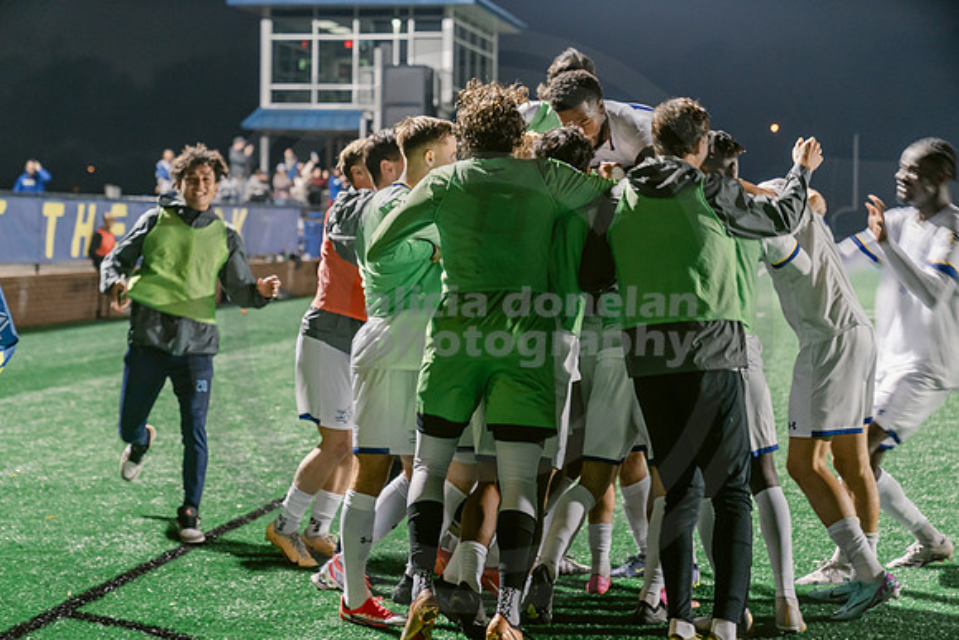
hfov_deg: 28.8
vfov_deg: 19.5
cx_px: 479
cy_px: 320
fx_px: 1865
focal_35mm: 70
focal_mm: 70
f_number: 3.2
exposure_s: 1/100
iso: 2500
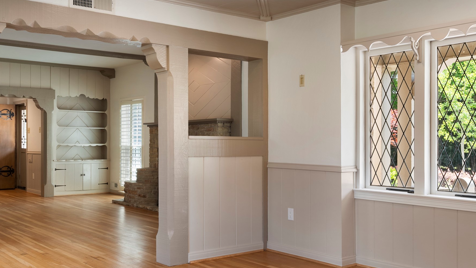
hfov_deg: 50.5
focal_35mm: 40
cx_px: 248
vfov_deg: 29.7
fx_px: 505
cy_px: 138
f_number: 10
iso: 400
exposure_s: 1
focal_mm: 31
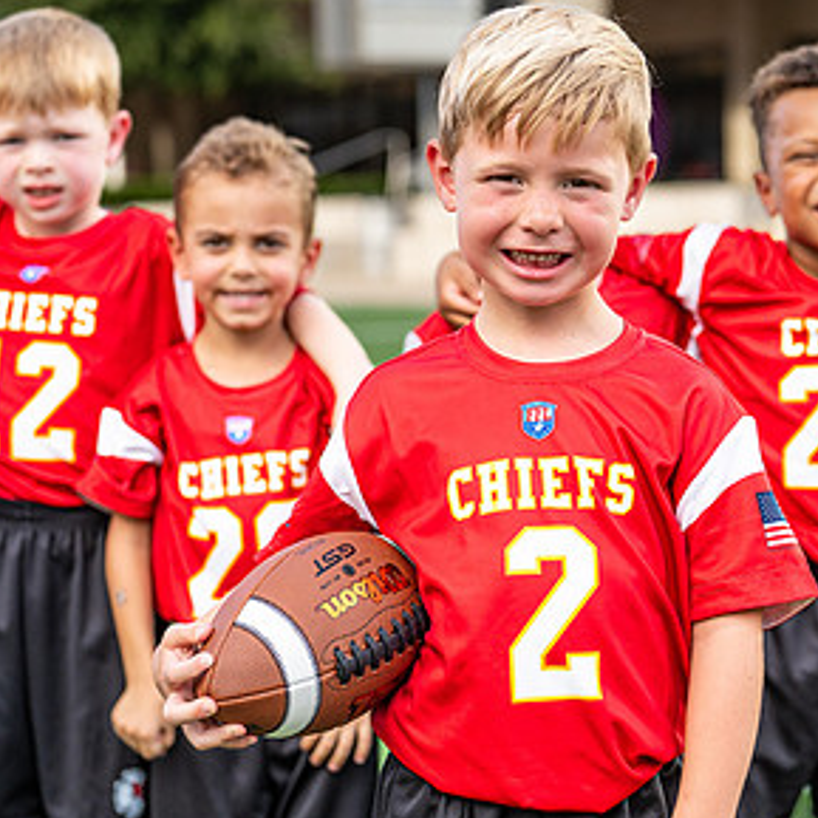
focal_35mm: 115
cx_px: 554
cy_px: 422
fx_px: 3075
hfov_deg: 15.1
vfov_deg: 15.2
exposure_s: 1/640
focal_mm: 50
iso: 100
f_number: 2.5
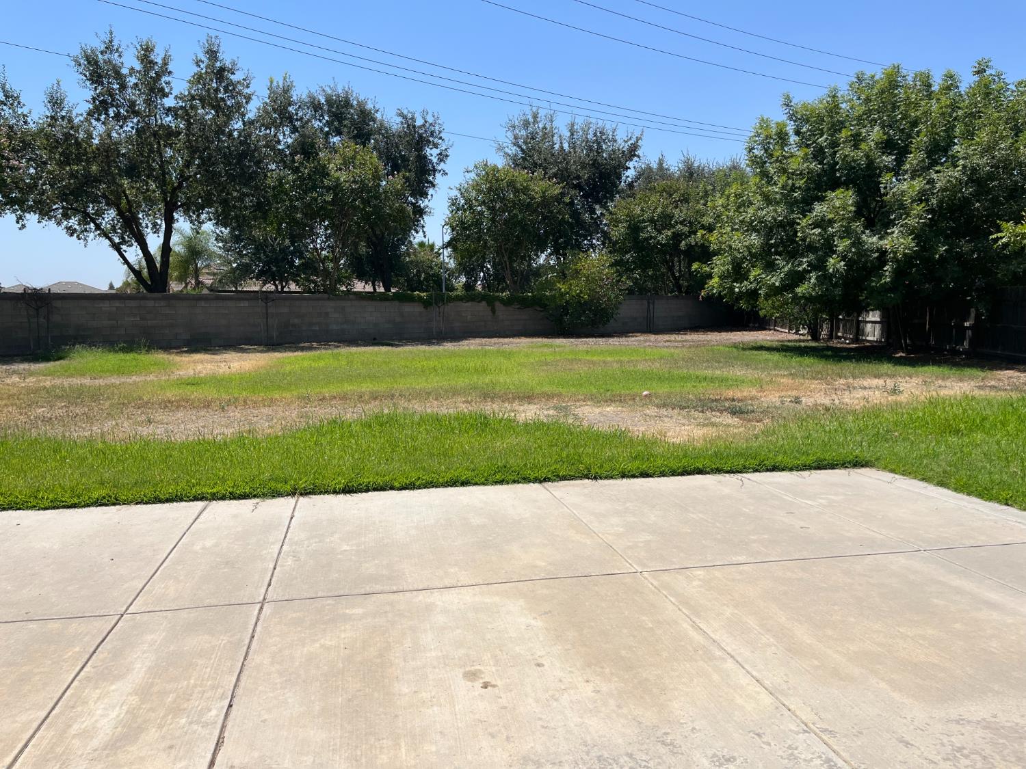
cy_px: 384
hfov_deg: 67.3
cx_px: 513
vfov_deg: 53.1
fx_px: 771
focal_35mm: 26
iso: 50
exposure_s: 1/5076
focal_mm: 5.1
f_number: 1.6
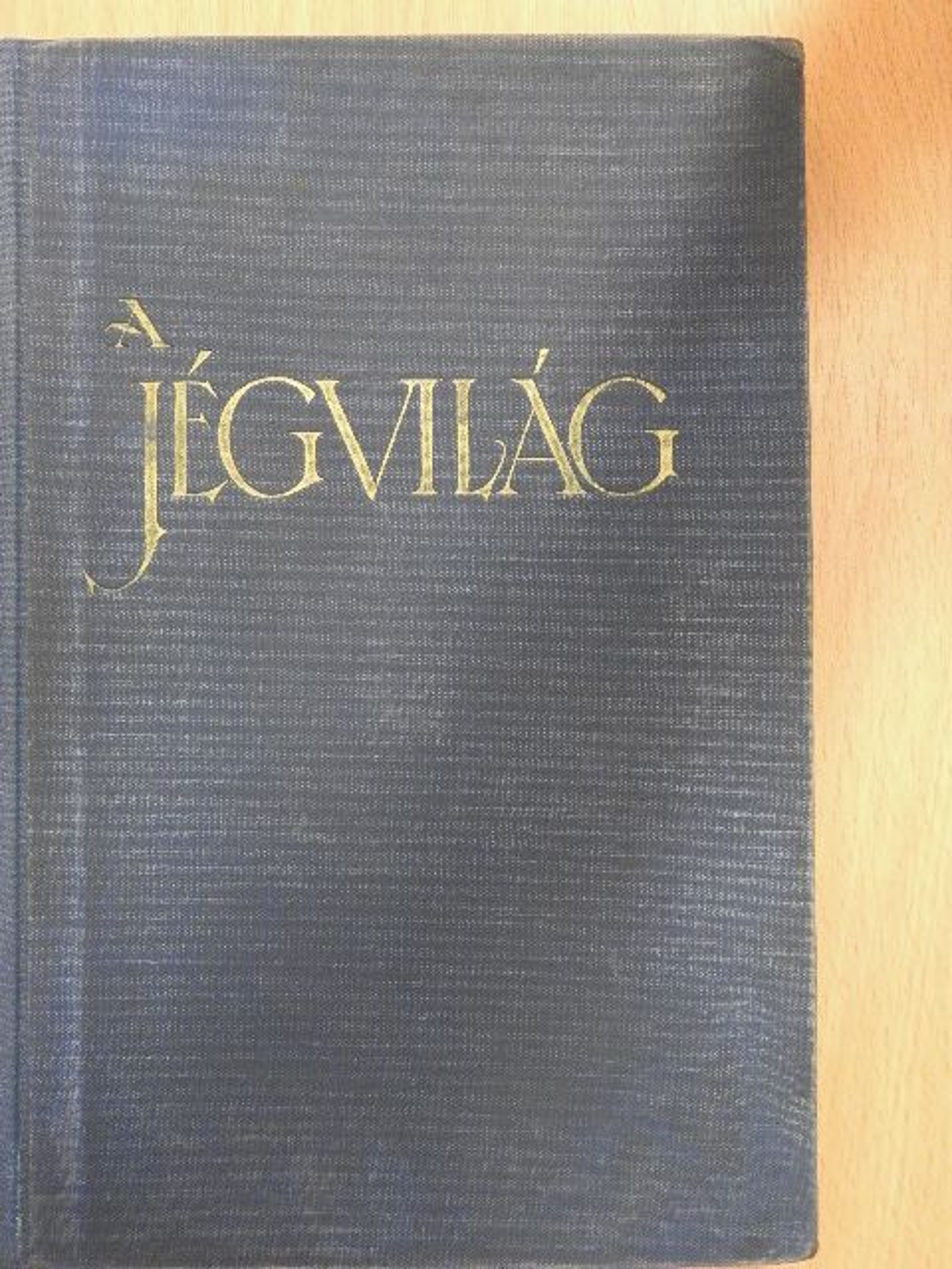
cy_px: 634
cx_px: 476
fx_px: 1650
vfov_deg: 42.1
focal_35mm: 45
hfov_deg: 32.2
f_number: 4
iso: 800
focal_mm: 8.1
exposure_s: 1/6
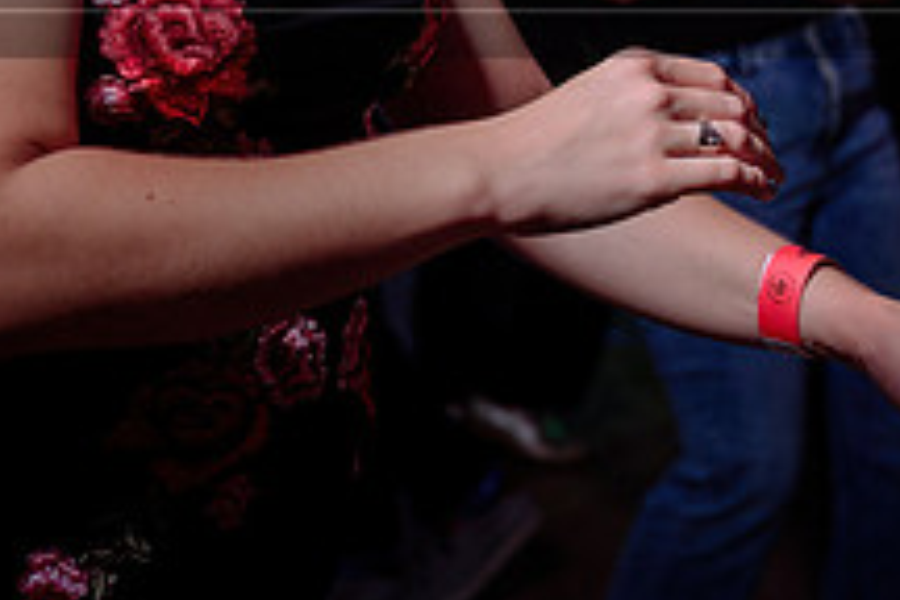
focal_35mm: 122
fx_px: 3050
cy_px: -223
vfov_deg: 10.9
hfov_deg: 16.8
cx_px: 588
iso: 800
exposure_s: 1/50
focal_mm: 42
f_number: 3.2
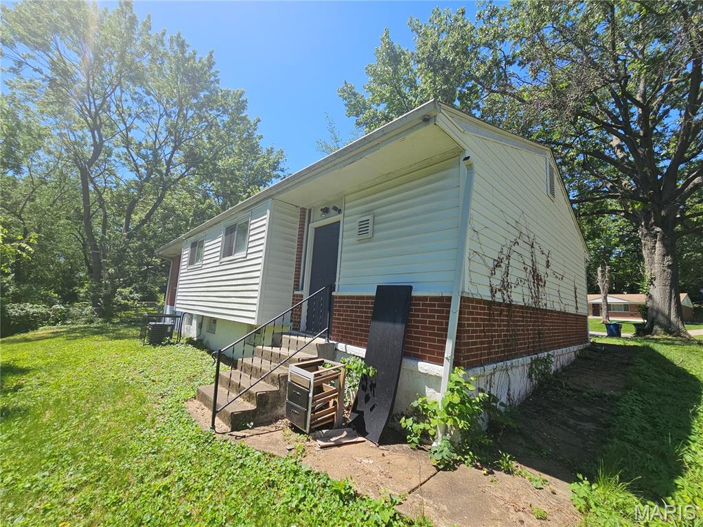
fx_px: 264
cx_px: 352
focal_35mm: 13
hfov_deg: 106.2
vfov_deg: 89.9
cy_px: 264
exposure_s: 1/1321
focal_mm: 2.2
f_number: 2.2
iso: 50
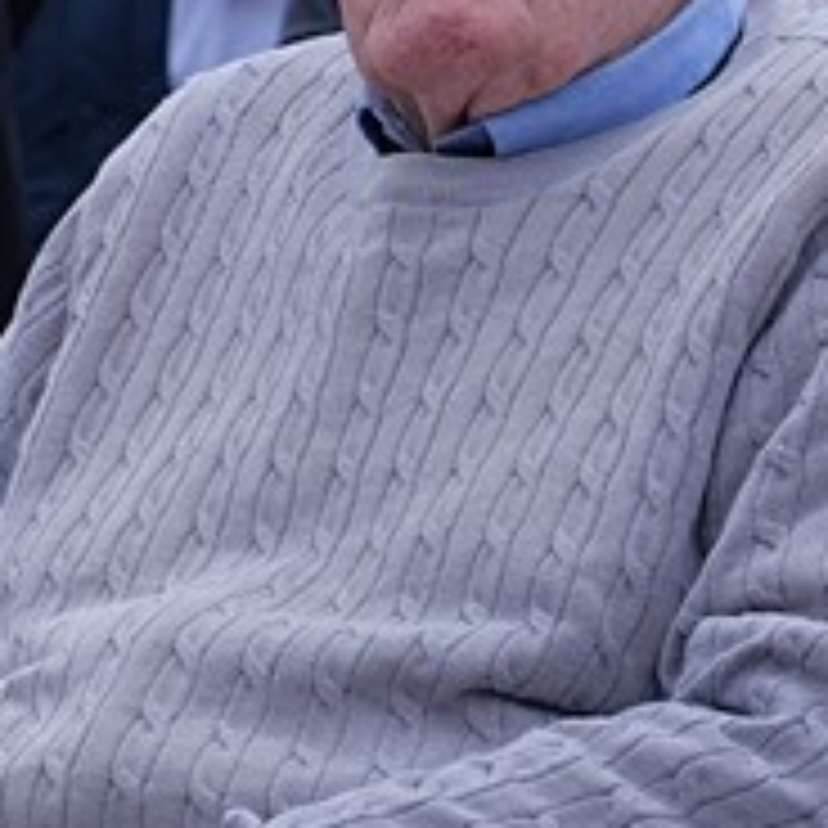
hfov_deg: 4.0
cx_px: 765
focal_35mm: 441
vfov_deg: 4.0
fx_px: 11934
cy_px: -45
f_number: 8
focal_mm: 106
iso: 400
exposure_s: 1/500
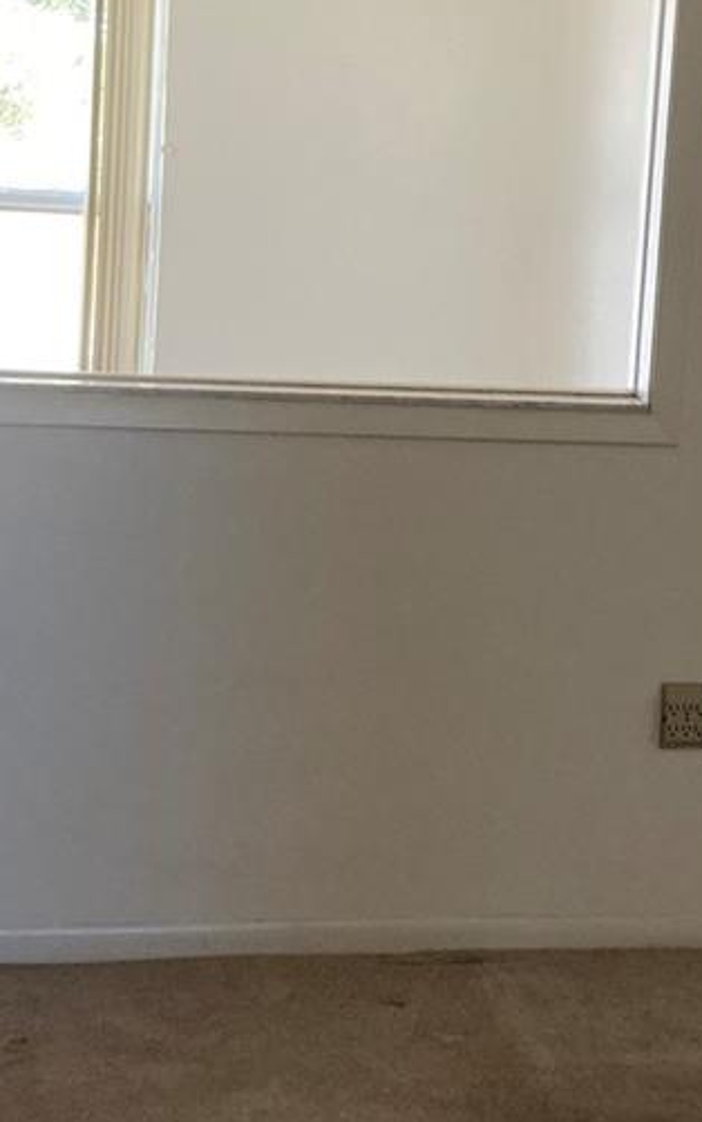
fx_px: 2172
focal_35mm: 71
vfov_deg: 28.8
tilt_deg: -5.0
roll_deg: -4.0
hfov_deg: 18.2
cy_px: 391
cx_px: 523
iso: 200
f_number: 1.8
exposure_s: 1/60
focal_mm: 3.99
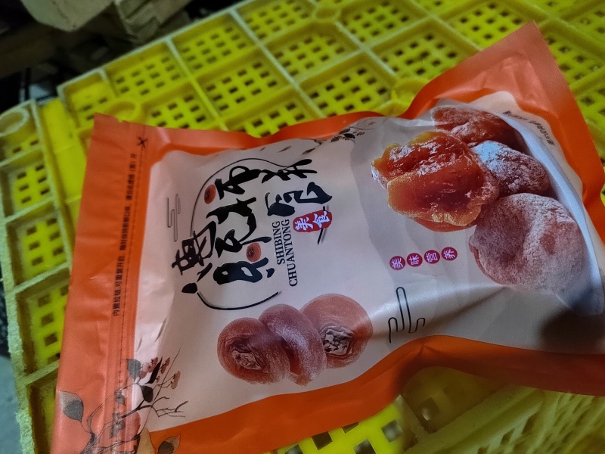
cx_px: 302
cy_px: 227
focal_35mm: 23
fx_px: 402
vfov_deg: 58.9
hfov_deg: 73.9
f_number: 1.9
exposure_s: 1/25
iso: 5120
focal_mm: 5.52
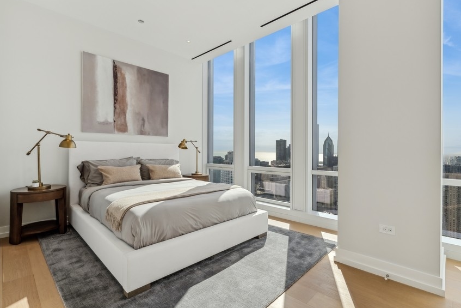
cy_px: 153
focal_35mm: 17
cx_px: 241
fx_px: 218
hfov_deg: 93.2
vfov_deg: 70.5
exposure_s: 1/400
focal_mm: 16
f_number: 8
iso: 200
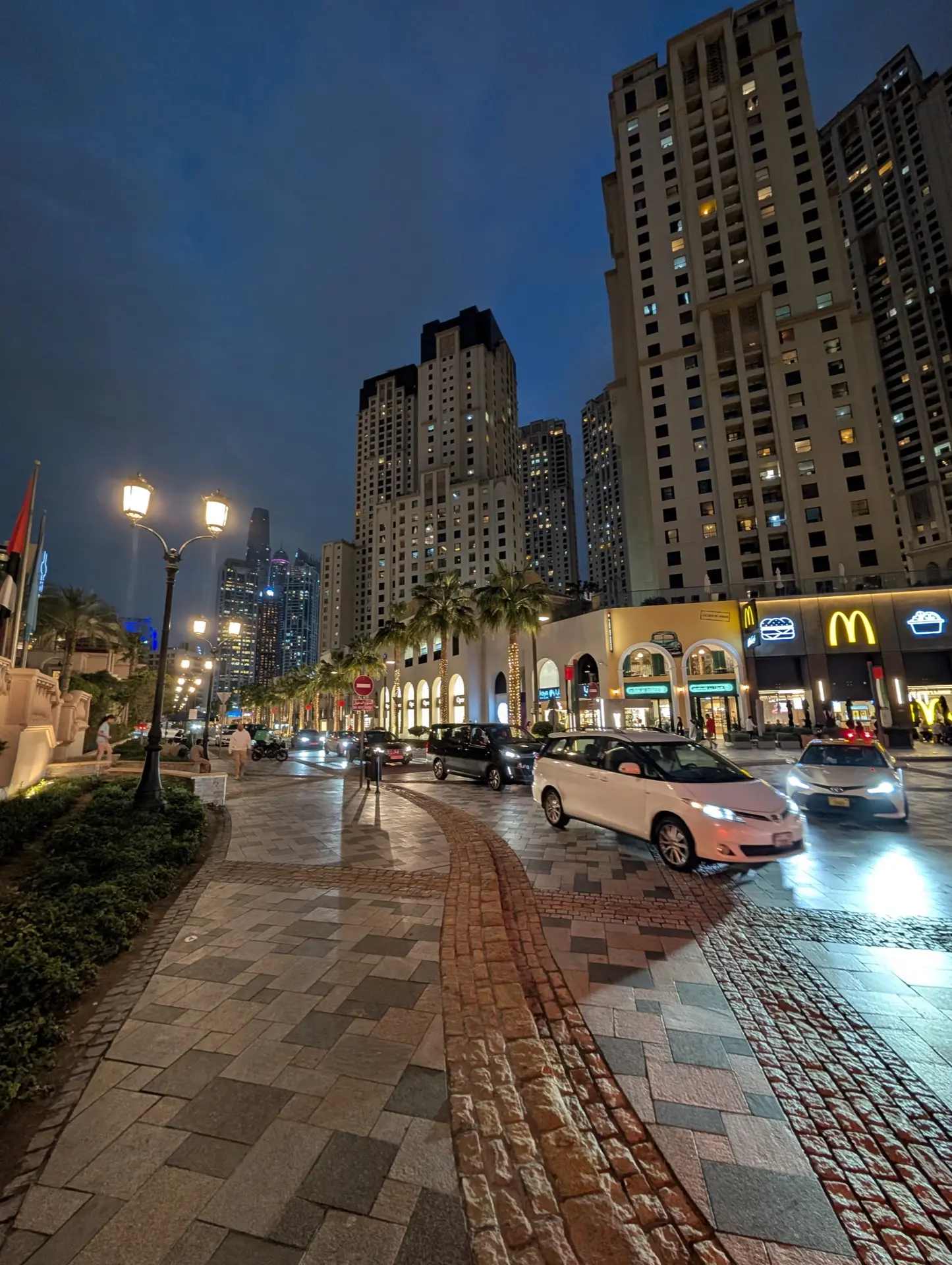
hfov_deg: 94.6
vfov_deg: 110.5
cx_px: 476
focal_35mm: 12
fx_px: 439
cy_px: 632
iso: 113
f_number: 1.7
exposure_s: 1/25
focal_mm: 2.02
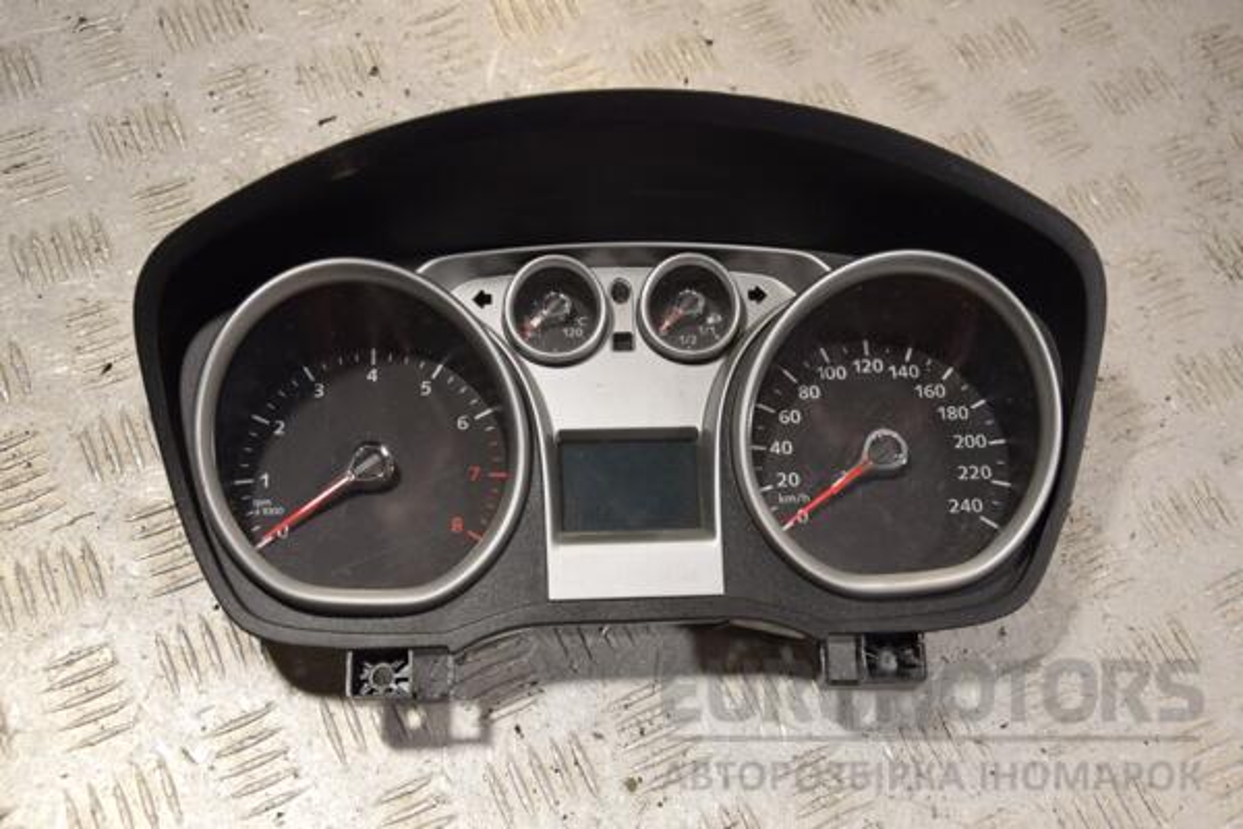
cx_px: 622
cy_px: 414
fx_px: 1657
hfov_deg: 41.1
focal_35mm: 48
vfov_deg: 28.1
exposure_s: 1/125
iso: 400
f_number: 5.6
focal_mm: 32
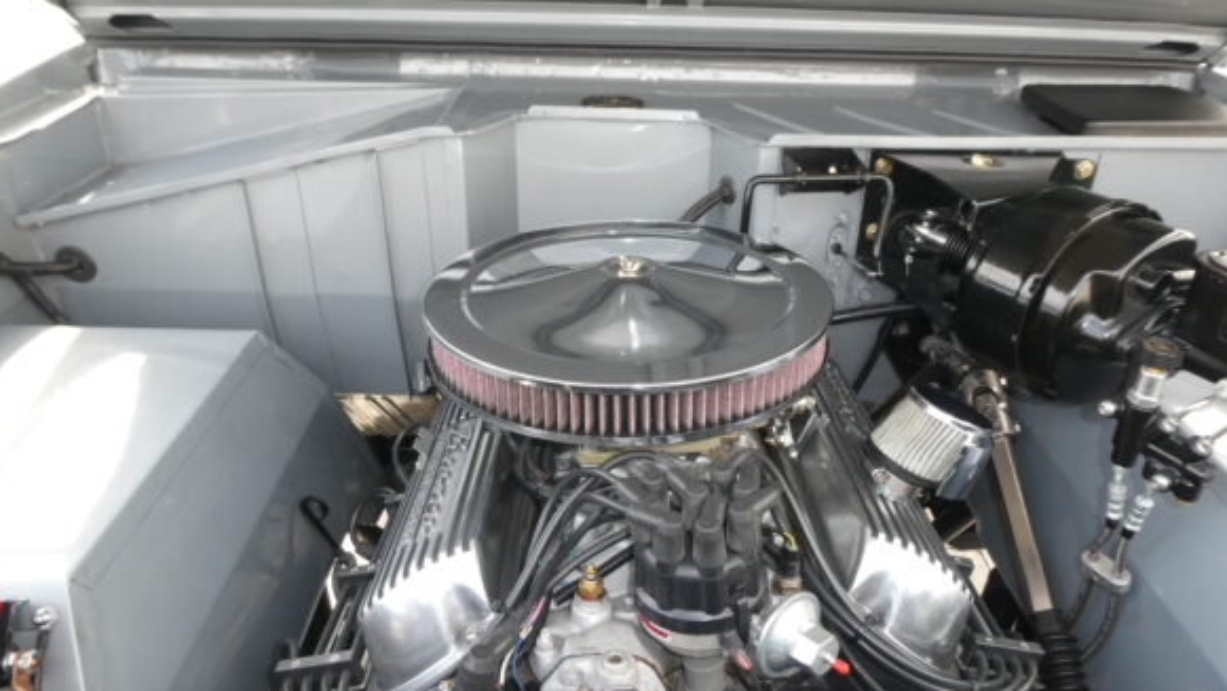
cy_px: 387
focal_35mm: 27
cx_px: 629
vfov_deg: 42.8
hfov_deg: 69.8
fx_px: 879
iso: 80
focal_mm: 4.3
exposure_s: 1/60
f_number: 3.3
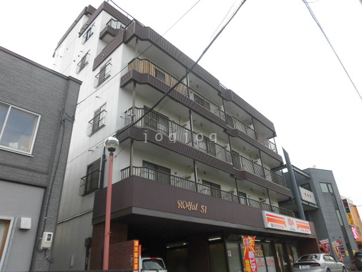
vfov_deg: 56.8
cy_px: 136
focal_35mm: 24
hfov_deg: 71.6
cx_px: 181
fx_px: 251
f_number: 3.1
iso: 100
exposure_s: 1/250
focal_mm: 4.3
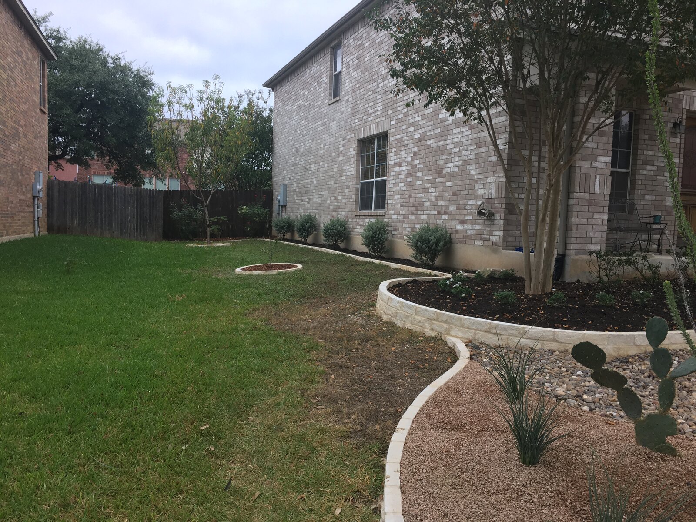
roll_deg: -1.3
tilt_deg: -3.3
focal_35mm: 29
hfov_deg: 61.7
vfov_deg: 48.2
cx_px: 348
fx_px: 583
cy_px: 261
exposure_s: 1/120
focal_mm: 4.15
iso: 25
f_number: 2.2
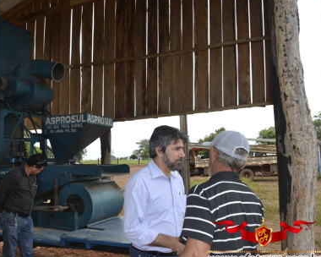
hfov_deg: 48.6
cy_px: 137
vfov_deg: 40.1
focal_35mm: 37
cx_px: 119
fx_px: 352
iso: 100
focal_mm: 20
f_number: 6.3
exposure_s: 1/200
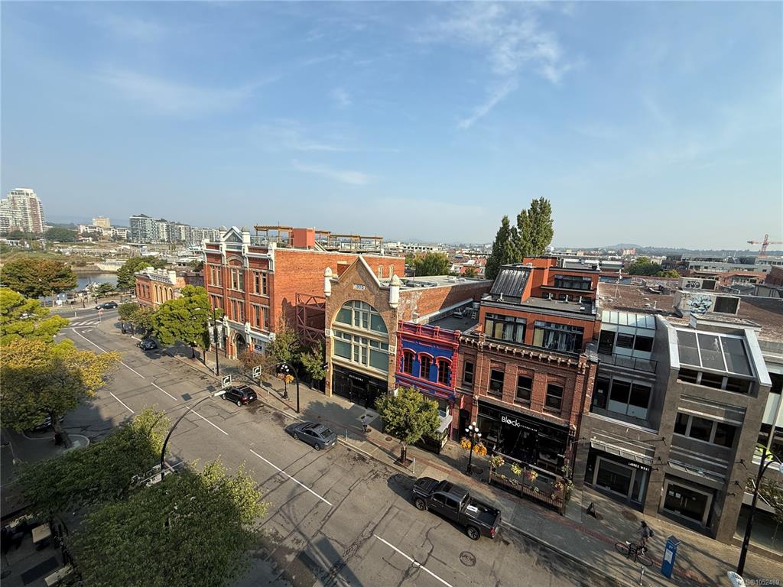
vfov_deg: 85.7
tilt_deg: -8.6
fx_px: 317
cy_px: 294
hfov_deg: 102.1
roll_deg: -2.6
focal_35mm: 14
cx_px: 392
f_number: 2.2
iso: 50
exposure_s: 1/1339
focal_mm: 2.22
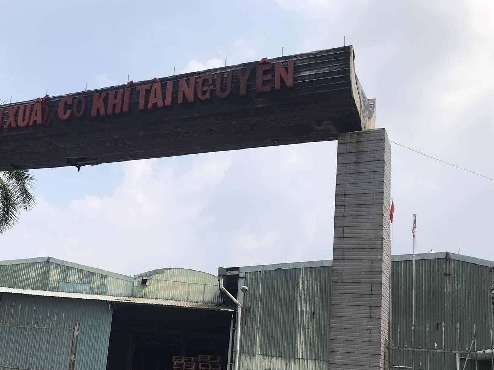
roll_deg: -4.9
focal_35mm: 41
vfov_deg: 34.8
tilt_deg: +13.8
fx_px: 585
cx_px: 174
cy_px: 243
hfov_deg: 45.2
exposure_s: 1/2660
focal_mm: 3.99
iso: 20
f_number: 1.8
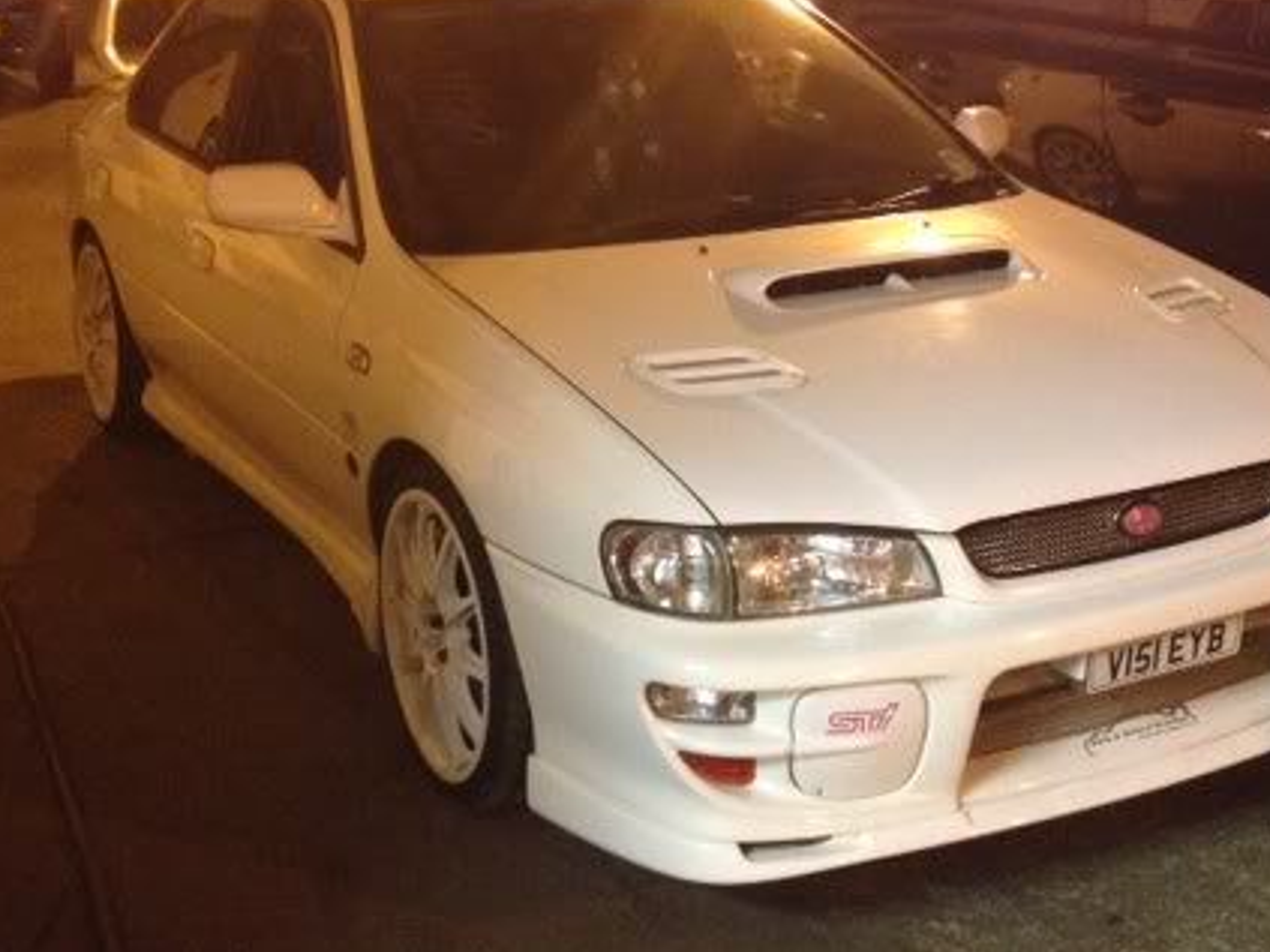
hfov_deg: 36.1
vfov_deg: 27.5
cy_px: 411
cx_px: 733
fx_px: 1944
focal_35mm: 53
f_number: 2.4
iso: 640
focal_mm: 4.3
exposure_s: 1/17
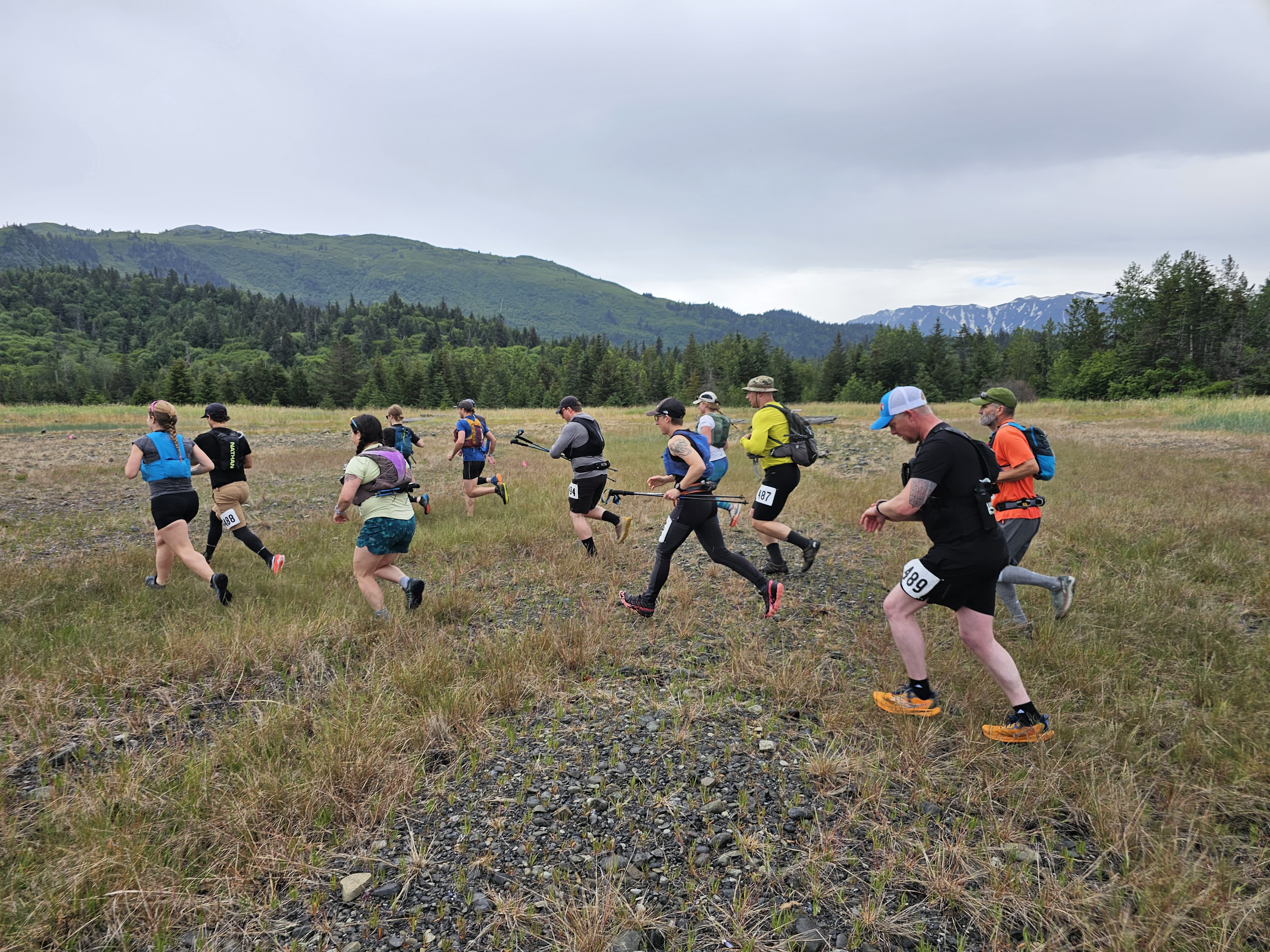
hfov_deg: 73.9
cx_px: 635
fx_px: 844
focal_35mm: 23
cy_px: 476
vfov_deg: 58.9
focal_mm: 6.3
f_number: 1.7
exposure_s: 1/314
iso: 12
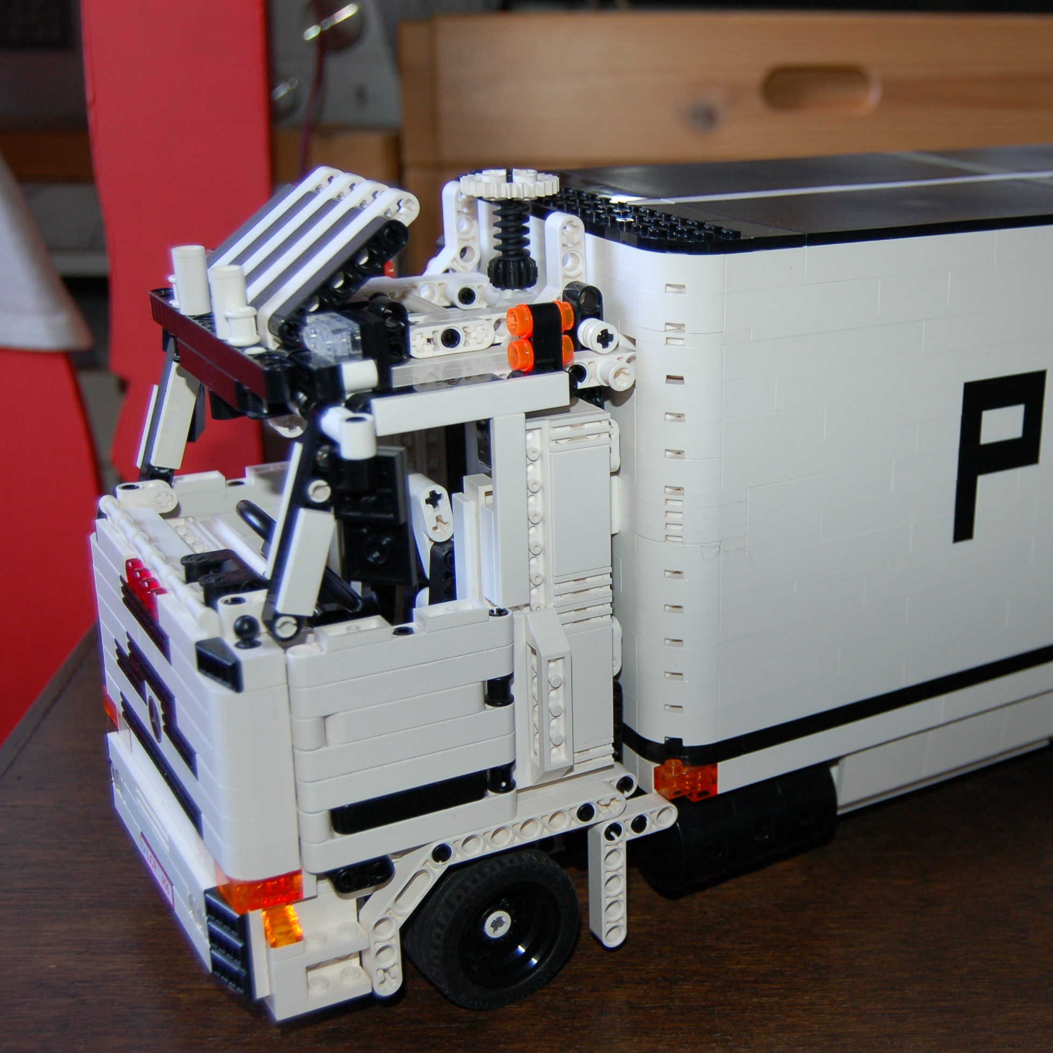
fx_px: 1618
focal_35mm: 47
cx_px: 805
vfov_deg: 36.1
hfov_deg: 35.2
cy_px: 529
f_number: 4
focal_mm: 24
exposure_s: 1/60
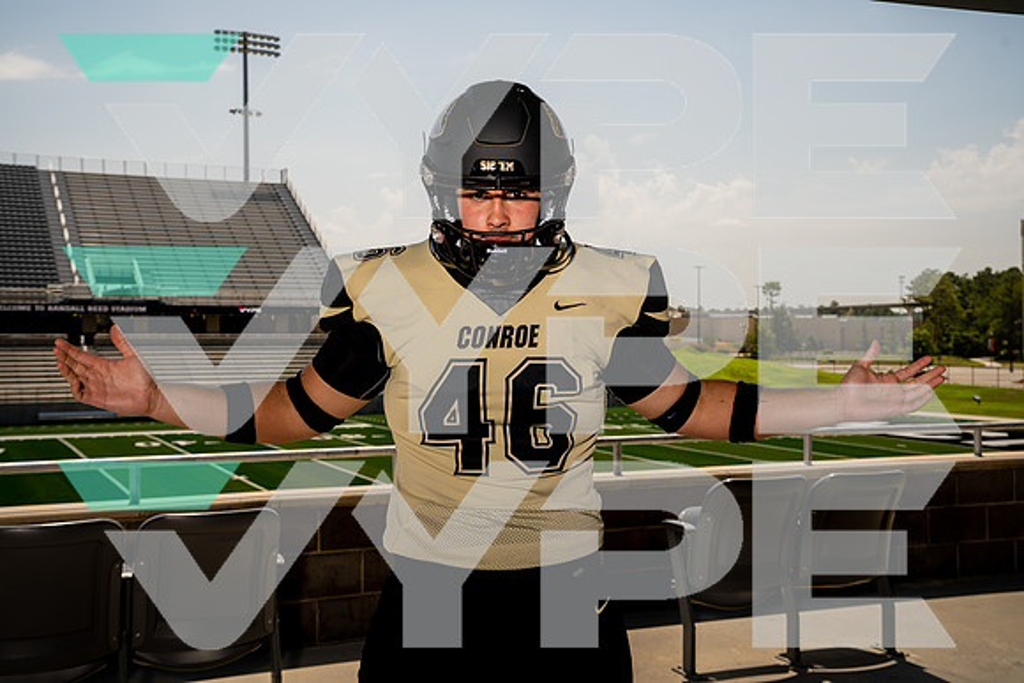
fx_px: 1252
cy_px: 342
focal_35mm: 44
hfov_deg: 44.5
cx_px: 512
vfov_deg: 30.5
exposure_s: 1/250
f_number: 8
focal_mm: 44
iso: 100
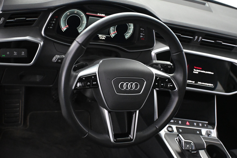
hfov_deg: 43.6
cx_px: 118
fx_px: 296
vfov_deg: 29.9
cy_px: 79
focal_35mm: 45
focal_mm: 30
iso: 8000
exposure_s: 1/60
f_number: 4.8
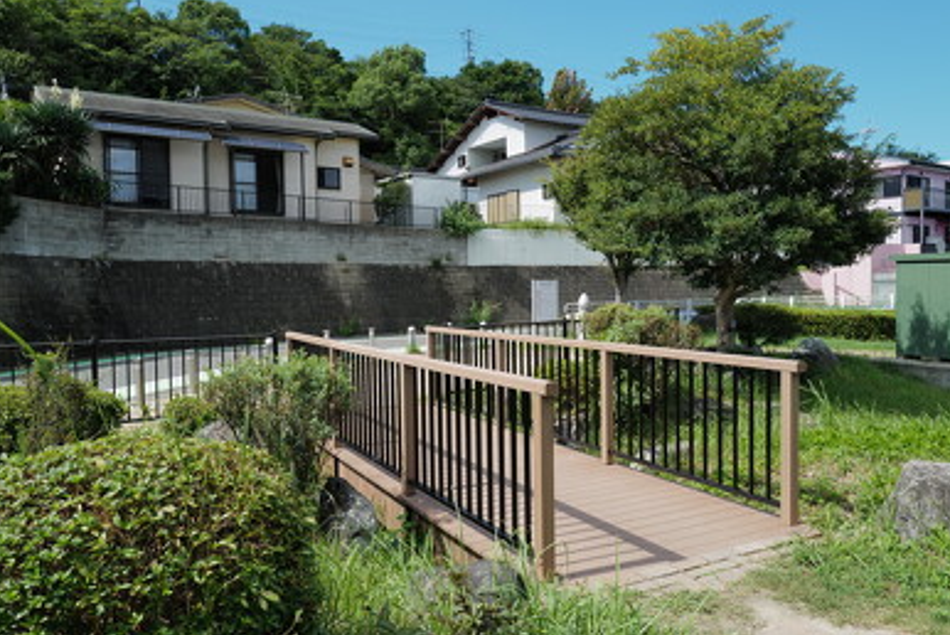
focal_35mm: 29
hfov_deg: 63.6
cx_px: 487
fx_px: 766
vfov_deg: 45.0
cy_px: 314
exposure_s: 1/400
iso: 100
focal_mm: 28
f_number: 5
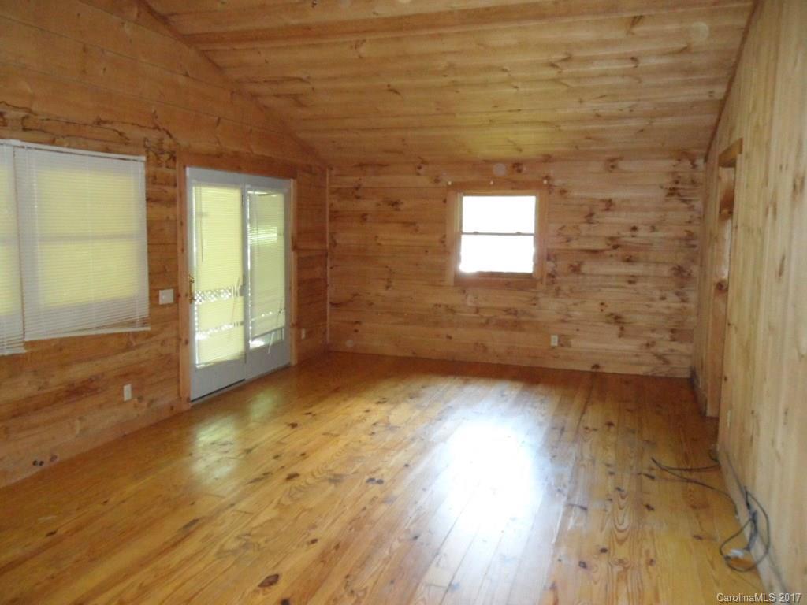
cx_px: 404
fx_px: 629
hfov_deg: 65.3
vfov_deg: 51.4
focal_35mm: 27
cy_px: 302
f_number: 3.5
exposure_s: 1/45
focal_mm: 4.9
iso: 800
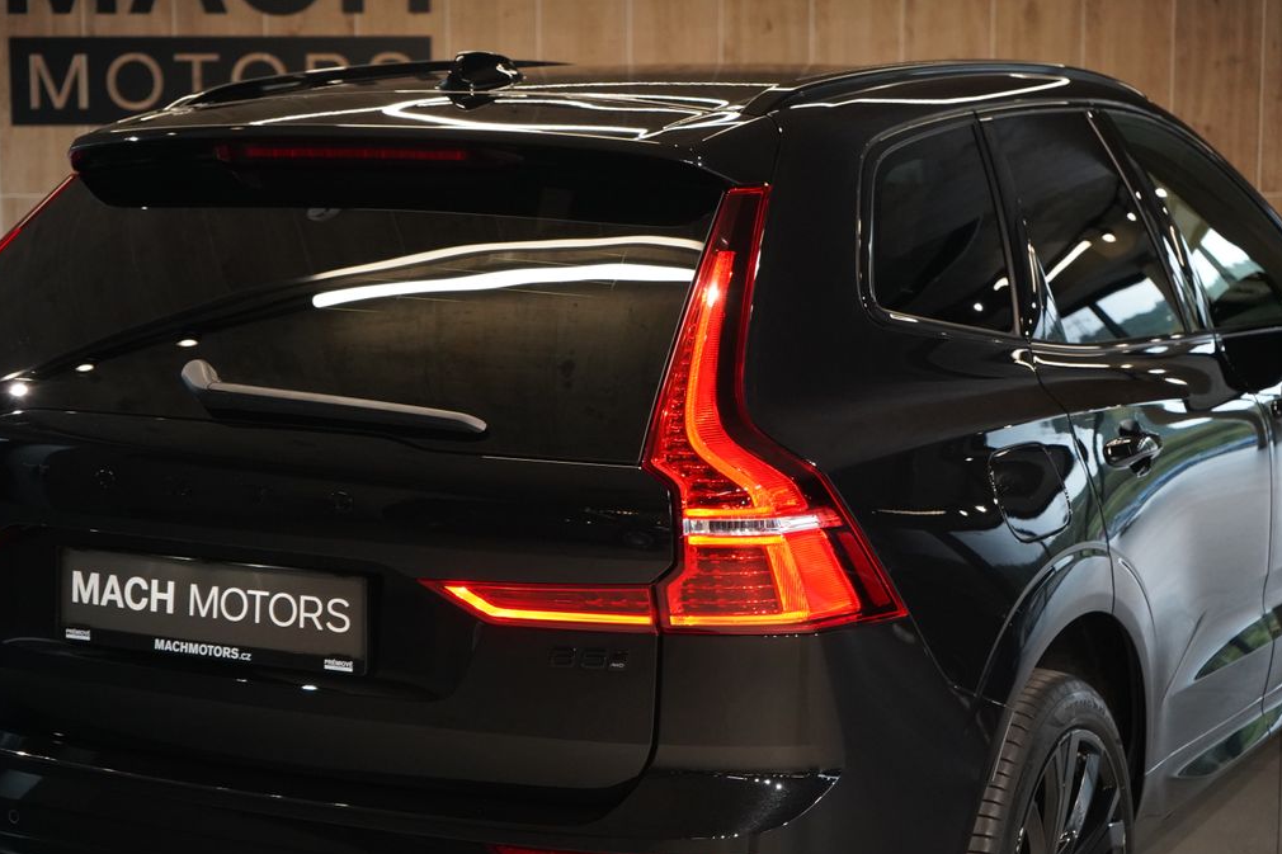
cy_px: 431
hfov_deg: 28.8
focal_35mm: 70
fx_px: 2492
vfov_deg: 19.5
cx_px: 638
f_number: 5.6
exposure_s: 1/160
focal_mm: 69
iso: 8000
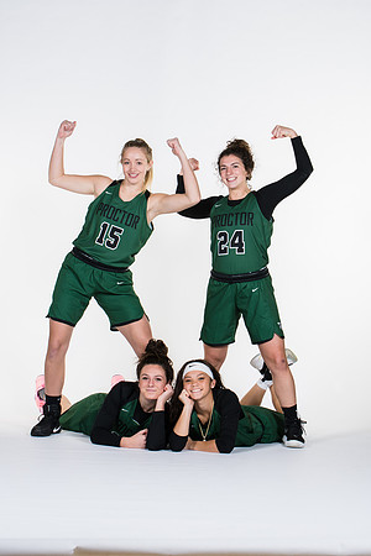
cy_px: 278
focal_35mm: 105
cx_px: 186
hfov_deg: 13.0
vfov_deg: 19.5
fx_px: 1623
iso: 200
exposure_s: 1/160
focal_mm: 70
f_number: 6.3
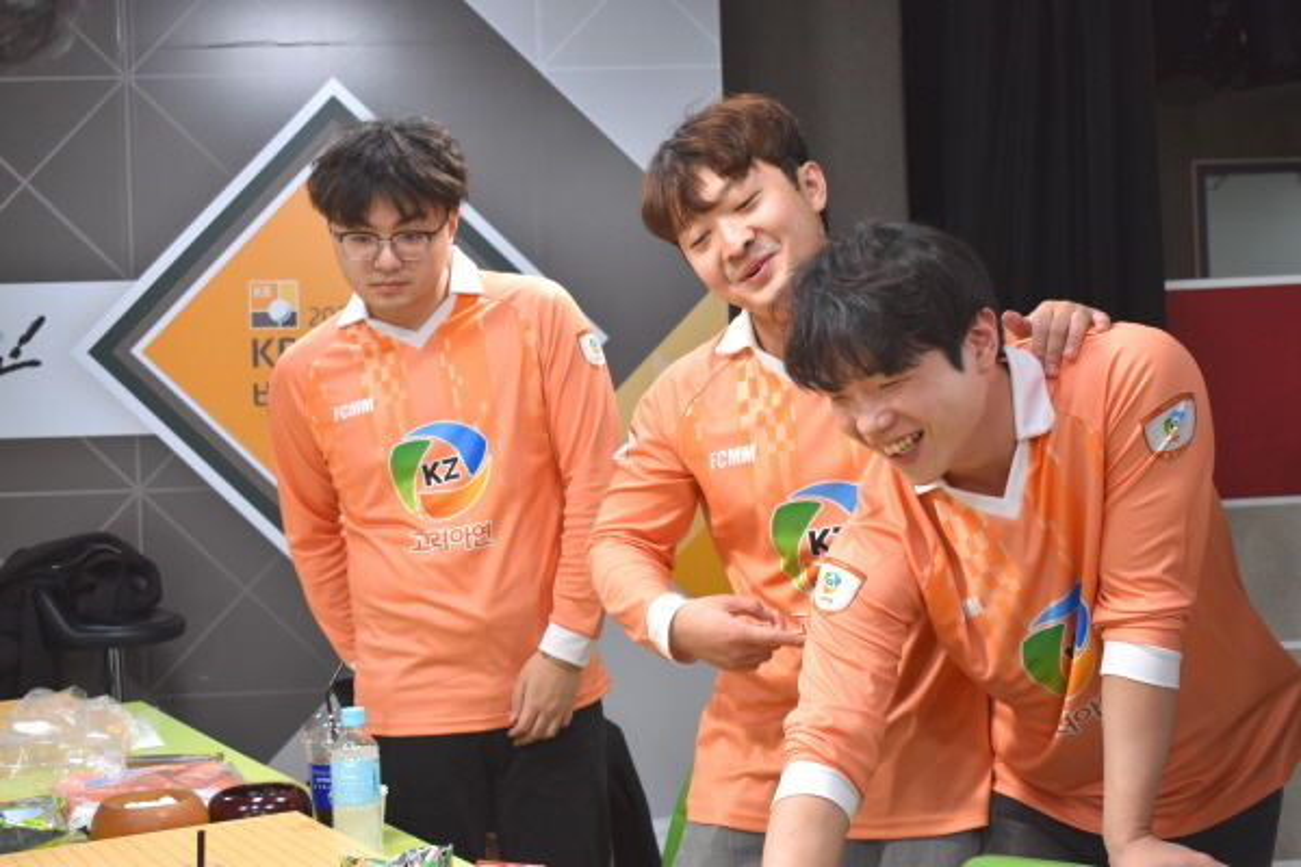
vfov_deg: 26.5
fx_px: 1843
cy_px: 434
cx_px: 650
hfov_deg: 38.9
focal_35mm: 51
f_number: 5
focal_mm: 34
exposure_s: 1/80
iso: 400
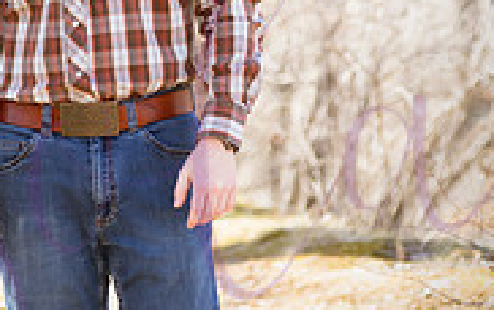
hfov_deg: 6.7
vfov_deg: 4.2
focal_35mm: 315
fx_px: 4243
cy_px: -11
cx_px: 138
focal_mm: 125
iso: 800
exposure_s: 1/1000
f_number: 3.5
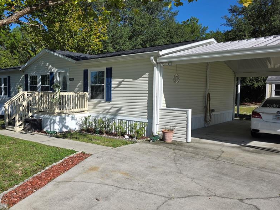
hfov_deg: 59.2
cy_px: 106
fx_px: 243
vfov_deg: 46.8
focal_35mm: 30
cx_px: 106
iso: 80
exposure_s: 1/7333
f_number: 1.7
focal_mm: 6.3
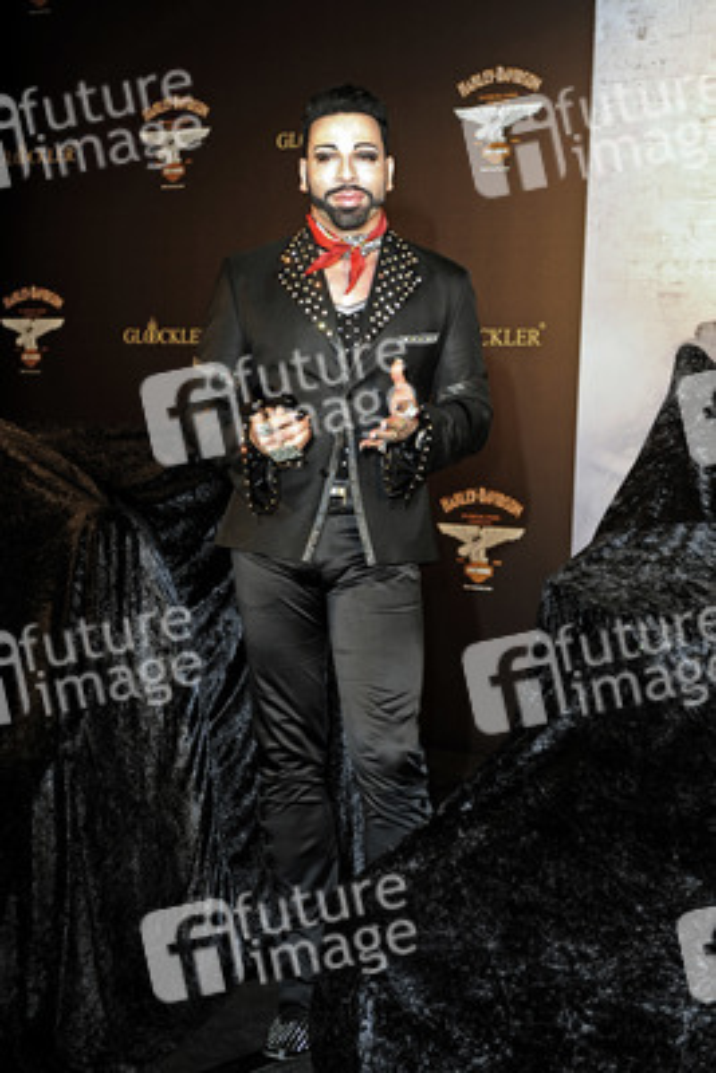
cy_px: 536
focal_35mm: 58
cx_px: 358
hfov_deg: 23.4
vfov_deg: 34.5
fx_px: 1729
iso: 1000
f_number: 5
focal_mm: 58
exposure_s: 1/100
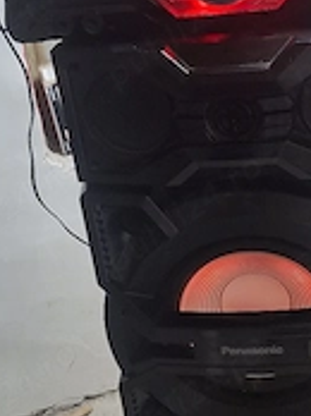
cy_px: 244
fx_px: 636
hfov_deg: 27.1
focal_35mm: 53
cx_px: 232
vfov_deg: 36.1
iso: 400
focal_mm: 5.54
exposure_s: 1/25
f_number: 1.8
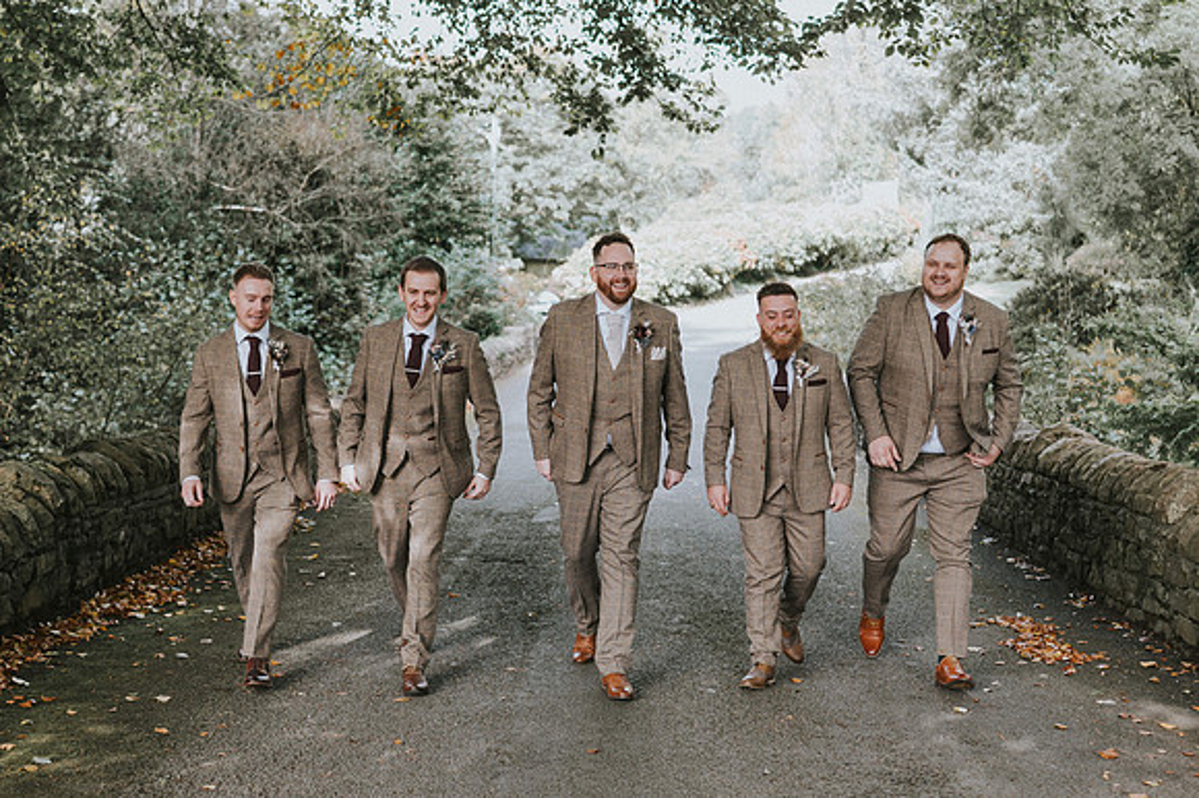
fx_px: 1736
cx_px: 606
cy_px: 394
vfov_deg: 25.9
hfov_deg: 38.1
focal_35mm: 52
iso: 400
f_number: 2
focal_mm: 35
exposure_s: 1/800
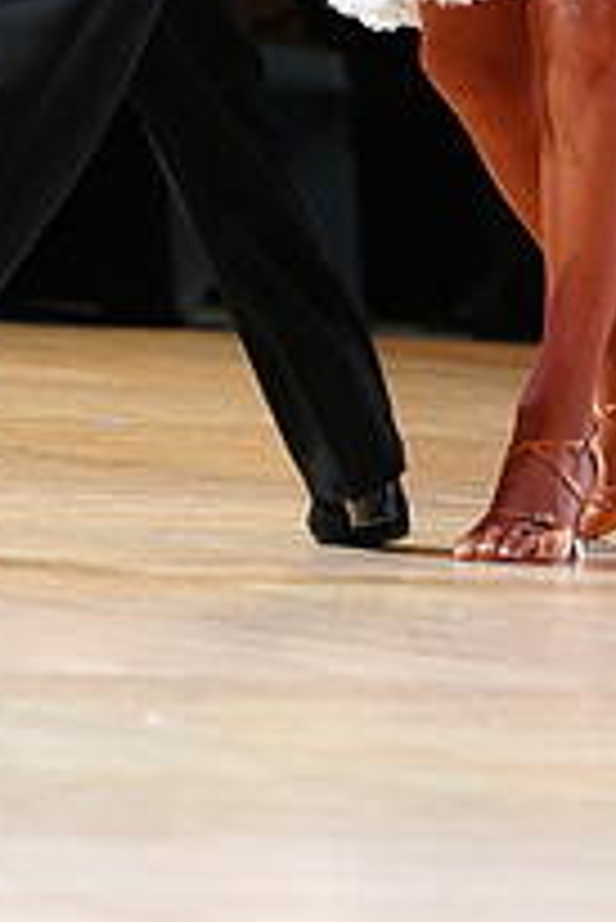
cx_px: 371
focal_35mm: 528
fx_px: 13528
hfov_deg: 2.6
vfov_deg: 3.9
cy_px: -342
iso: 2500
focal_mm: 187
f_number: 4
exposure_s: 1/250
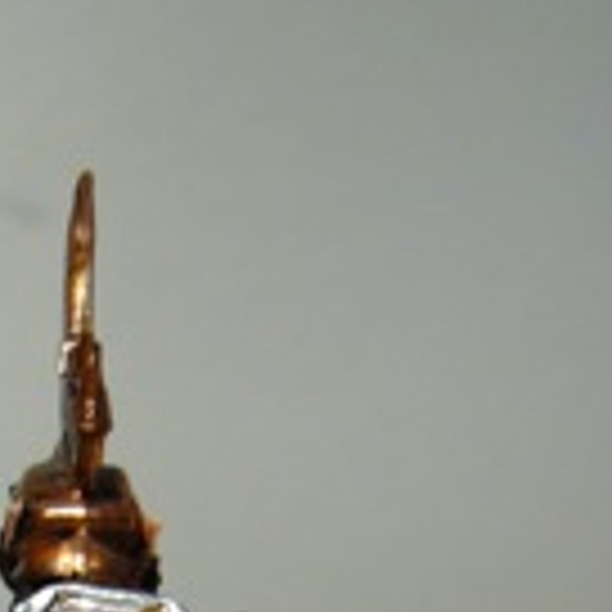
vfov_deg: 15.9
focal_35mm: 105
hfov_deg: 16.3
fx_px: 2100
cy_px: 742
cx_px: 52
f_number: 2.8
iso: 100
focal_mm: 5.8
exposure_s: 1/15
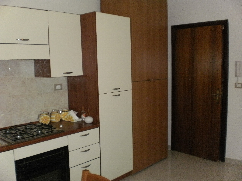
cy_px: 90
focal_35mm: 38
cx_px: 121
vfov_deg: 37.7
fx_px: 266
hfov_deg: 49.0
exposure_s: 1/250
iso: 400
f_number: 3.1
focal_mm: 6.3
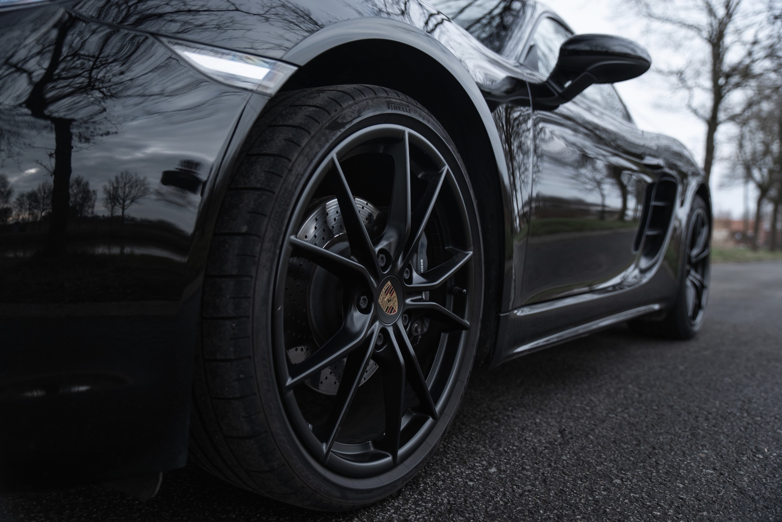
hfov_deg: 58.7
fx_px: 695
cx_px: 391
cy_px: 261
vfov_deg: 41.1
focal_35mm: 32
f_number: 2.8
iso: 160
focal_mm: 32
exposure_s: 1/200
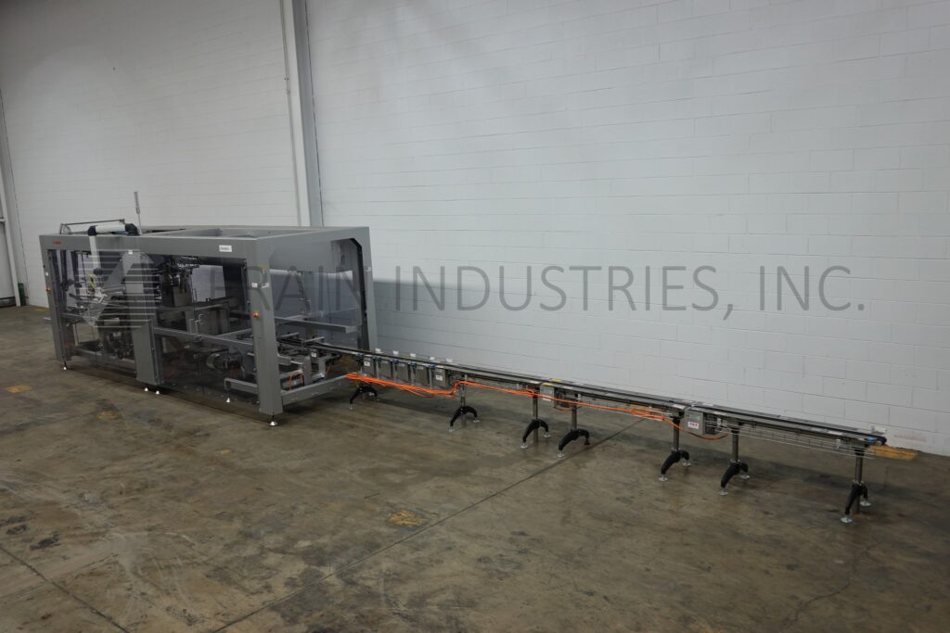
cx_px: 475
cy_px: 316
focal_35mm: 32
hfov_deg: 58.7
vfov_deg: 41.1
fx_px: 845
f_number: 3.5
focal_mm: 11.76
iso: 125
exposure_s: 1/50
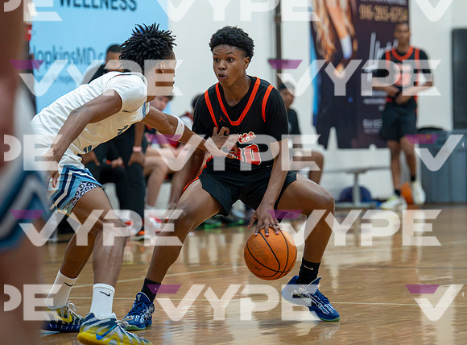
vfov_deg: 7.4
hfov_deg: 10.0
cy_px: 142
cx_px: 301
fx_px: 2671
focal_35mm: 199
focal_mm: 122
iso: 10000
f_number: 3.2
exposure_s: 1/1000
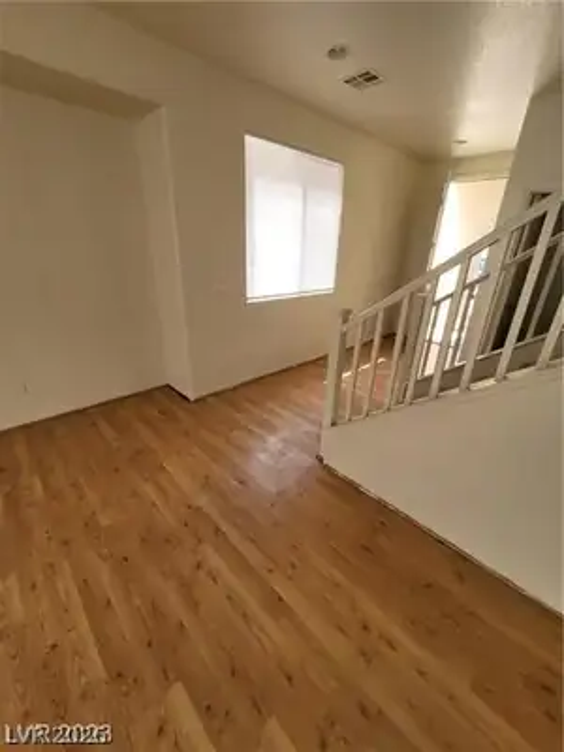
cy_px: 376
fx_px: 282
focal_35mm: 13
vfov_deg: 106.2
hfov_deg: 89.9
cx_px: 282
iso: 64
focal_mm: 2.2
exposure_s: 1/174
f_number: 2.2
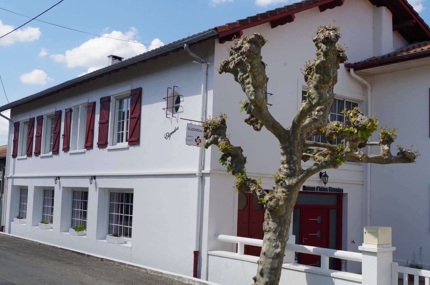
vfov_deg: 31.7
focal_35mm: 42
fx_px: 501
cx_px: 215
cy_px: 142
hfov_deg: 46.5
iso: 200
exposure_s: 1/160
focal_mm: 28.13
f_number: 13
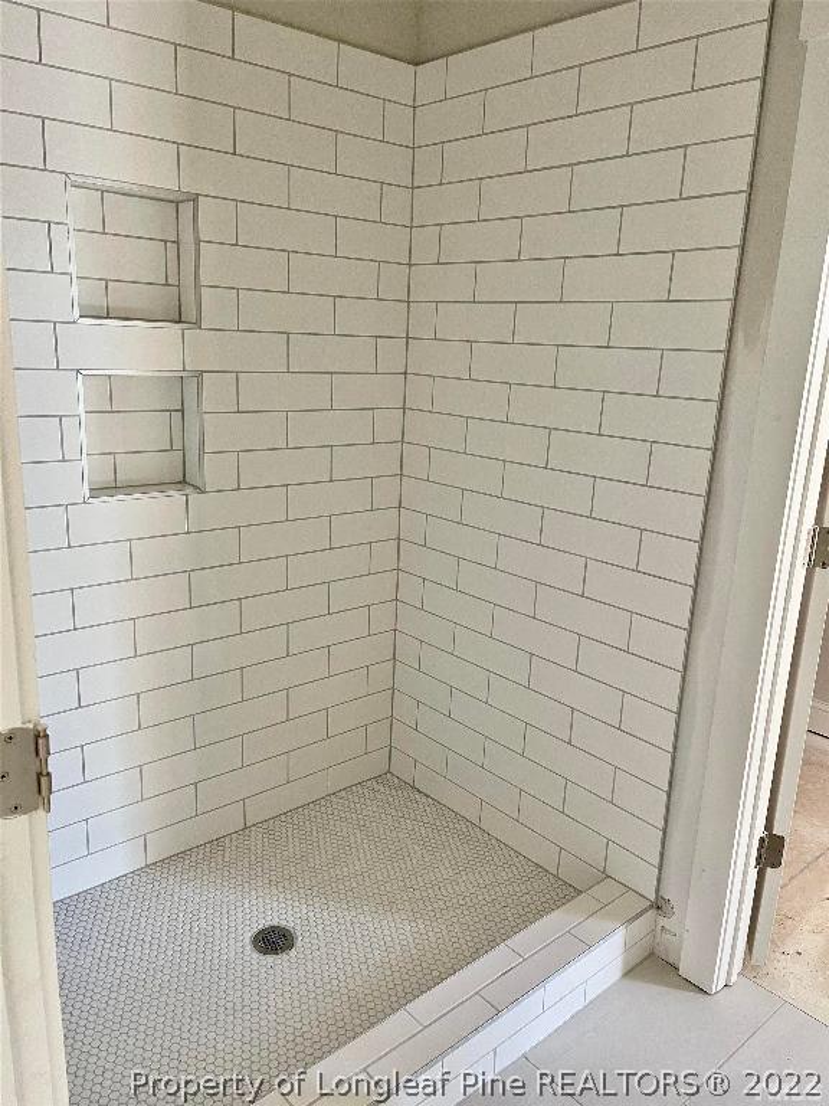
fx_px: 830
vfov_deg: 67.3
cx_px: 414
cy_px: 553
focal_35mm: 26
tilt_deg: -14.6
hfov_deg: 53.1
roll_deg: -1.7
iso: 200
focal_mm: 5.1
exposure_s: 1/60
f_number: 1.6
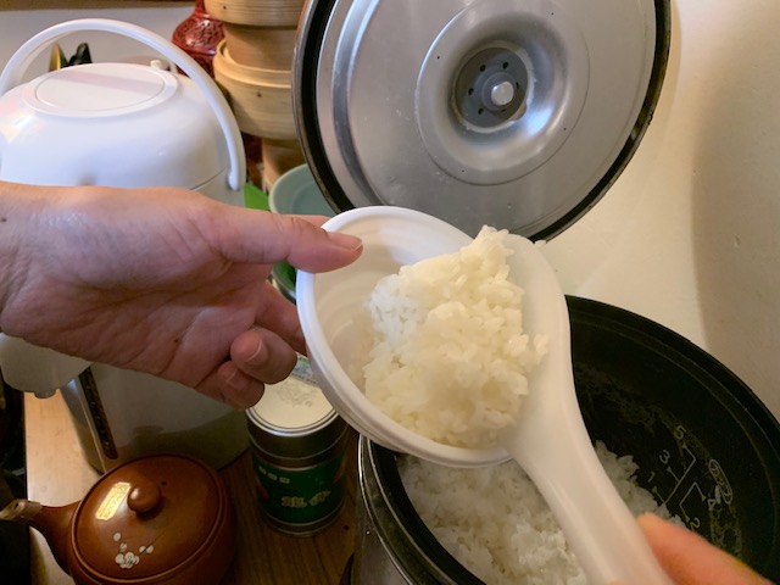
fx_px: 586
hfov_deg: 67.3
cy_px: 292
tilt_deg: -37.9
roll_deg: -2.7
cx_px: 390
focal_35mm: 26
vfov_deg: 53.1
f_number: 1.8
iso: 500
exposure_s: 1/30
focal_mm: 4.25
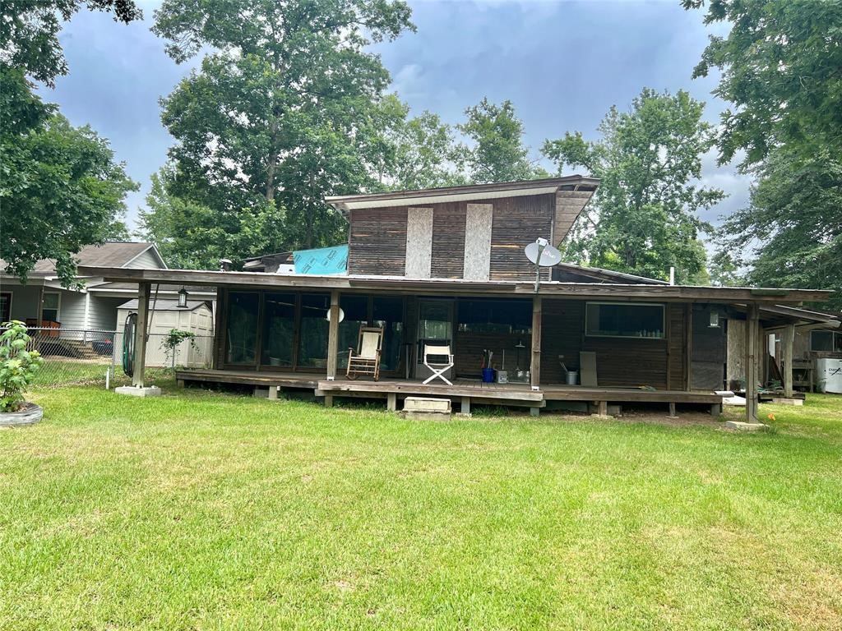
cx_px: 421
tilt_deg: +4.3
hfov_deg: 67.3
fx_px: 632
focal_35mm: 26
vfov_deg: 53.1
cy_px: 316
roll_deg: -2.6
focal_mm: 5.7
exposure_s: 1/1751
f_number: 1.5
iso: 50
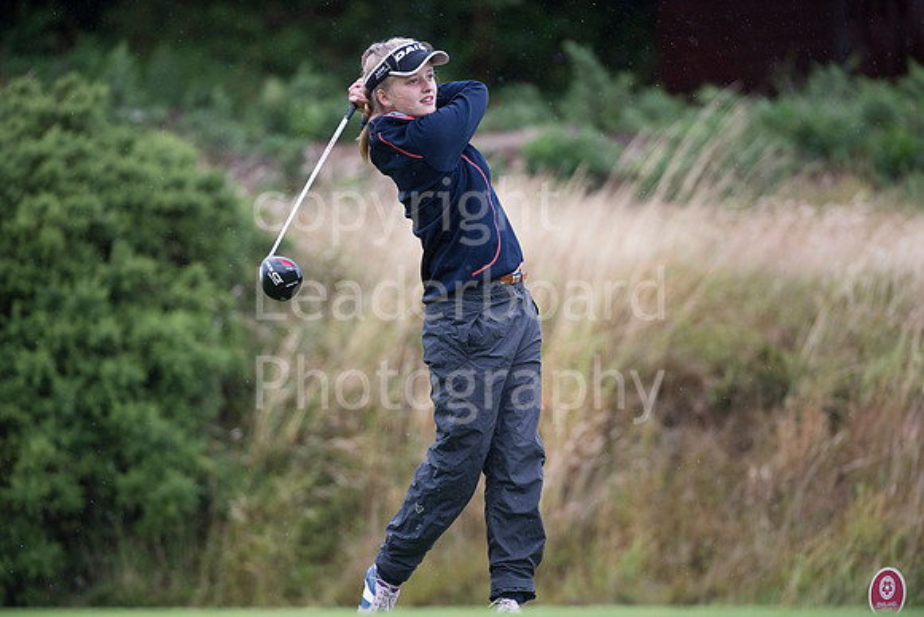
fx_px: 7701
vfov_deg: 4.6
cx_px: 462
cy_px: 308
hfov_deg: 6.9
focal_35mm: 300
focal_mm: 300
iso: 1250
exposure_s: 1/1250
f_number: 4
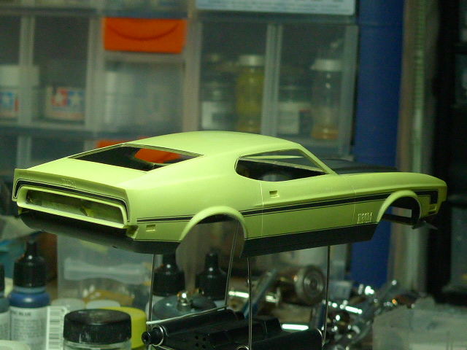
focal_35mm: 108
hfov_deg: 18.2
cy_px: 175
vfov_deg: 13.7
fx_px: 1457
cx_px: 234
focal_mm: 12.8
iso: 400
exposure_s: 1/60
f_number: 2.8
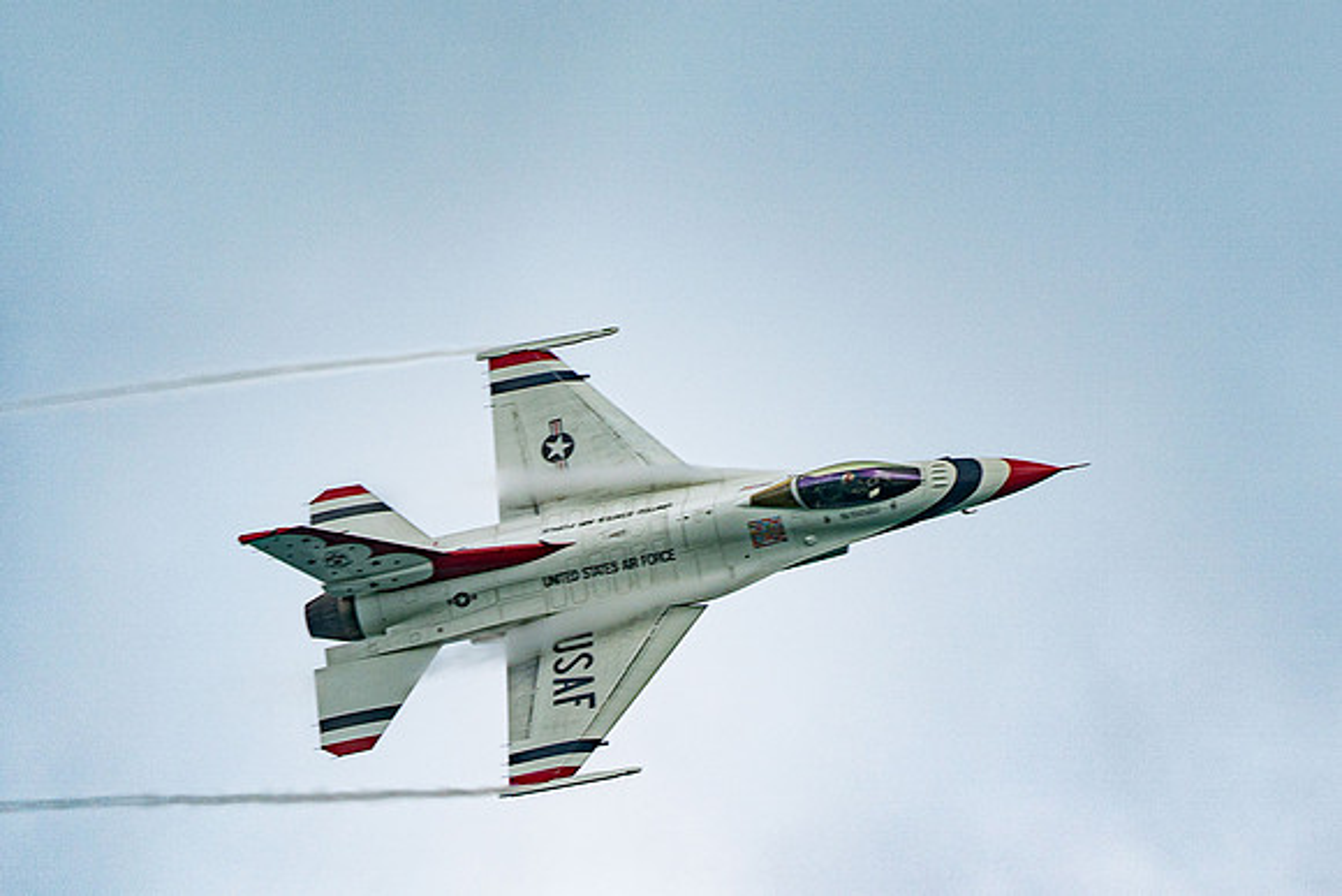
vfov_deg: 2.1
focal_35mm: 661
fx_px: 24639
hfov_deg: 3.1
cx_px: 1109
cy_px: 330
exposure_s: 1/1250
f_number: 9
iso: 640
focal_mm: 400
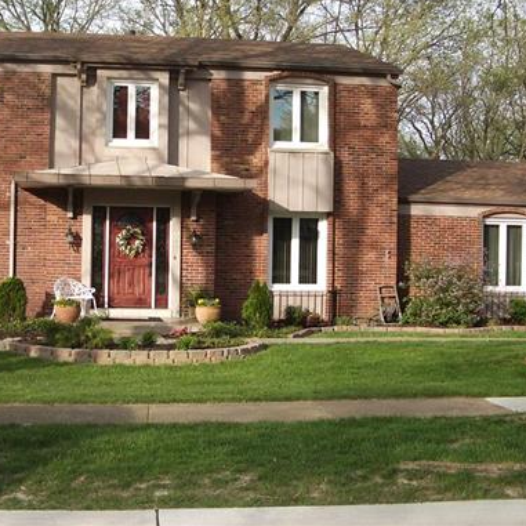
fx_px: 894
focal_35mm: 52
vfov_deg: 32.6
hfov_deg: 32.5
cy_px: 196
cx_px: 181
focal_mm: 5.8
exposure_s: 1/400
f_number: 2.6
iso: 80
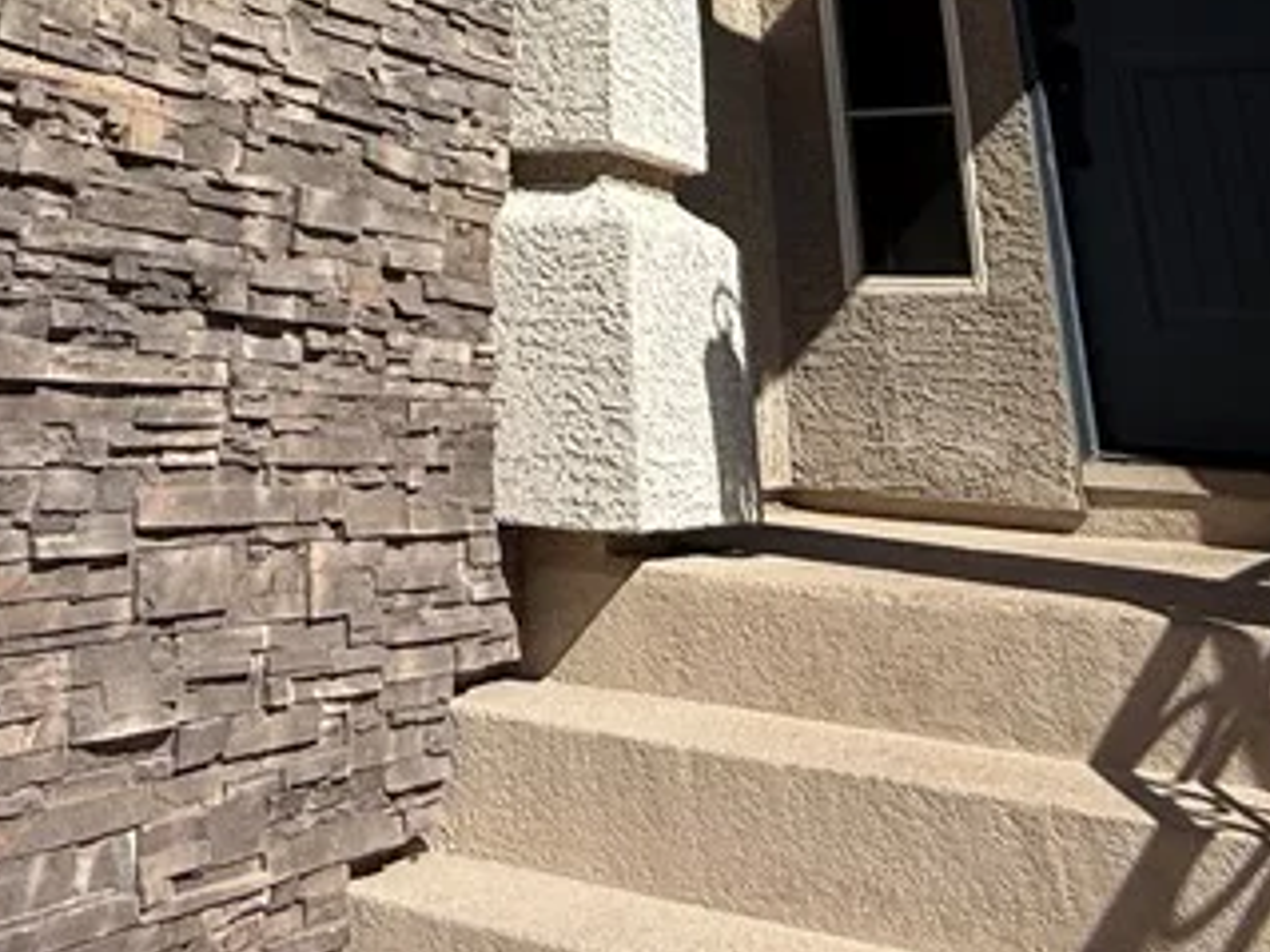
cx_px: 346
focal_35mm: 45
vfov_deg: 24.8
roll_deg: -3.3
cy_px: -474
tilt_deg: +28.0
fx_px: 1650
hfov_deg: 41.1
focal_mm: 2.22
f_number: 2.2
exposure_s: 1/4425
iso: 50
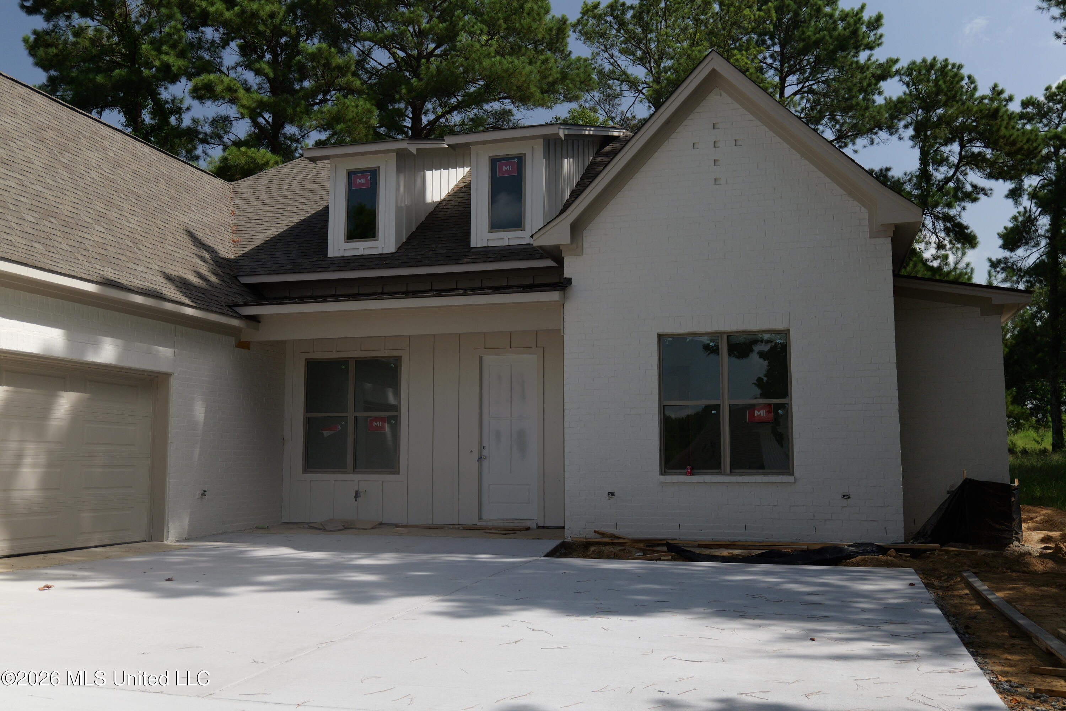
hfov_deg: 57.2
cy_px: 356
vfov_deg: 40.0
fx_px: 977
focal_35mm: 33
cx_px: 533
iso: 800
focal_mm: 33
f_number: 4.3
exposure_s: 1/3200
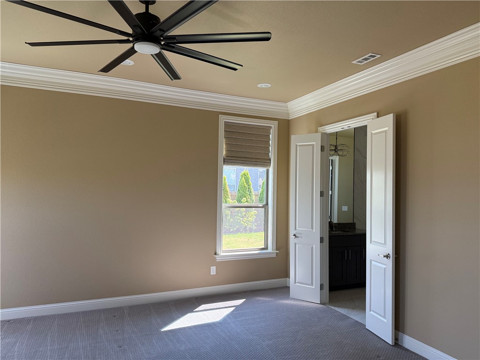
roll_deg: -1.2
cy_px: 180
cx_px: 240
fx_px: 333
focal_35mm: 24
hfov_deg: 71.6
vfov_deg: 56.8
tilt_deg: +1.8
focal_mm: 6.76
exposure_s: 1/240
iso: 160
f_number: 1.78
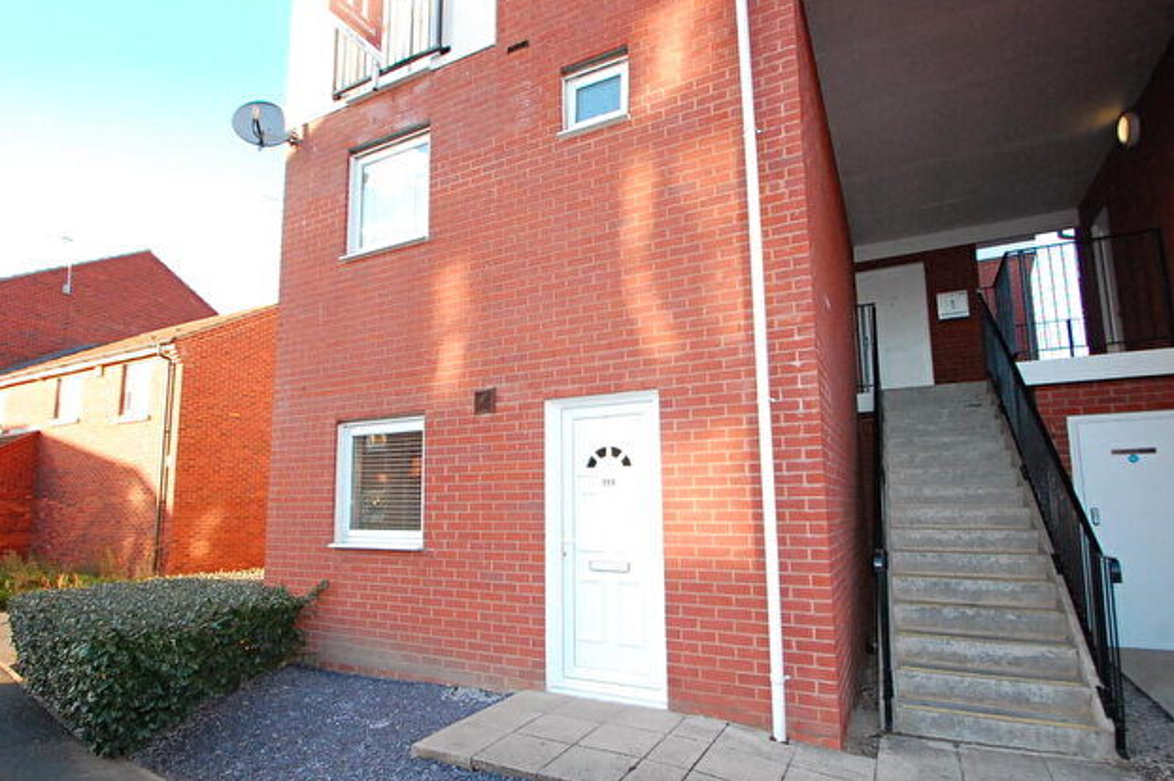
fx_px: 605
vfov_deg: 65.6
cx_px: 570
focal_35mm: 19
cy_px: 426
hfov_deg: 88.2
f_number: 6.3
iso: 1600
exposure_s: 1/500
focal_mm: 11
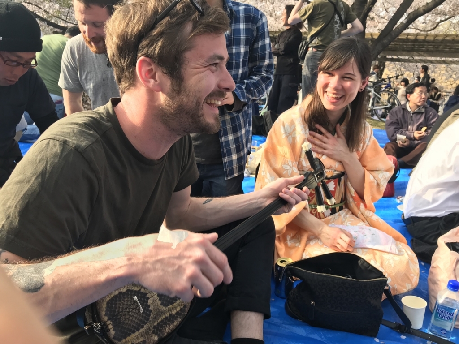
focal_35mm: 28
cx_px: 230
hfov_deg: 63.4
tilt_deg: -13.7
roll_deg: -5.0
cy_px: 172
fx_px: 371
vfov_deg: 49.7
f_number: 1.8
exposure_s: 1/399
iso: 20
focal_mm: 3.99
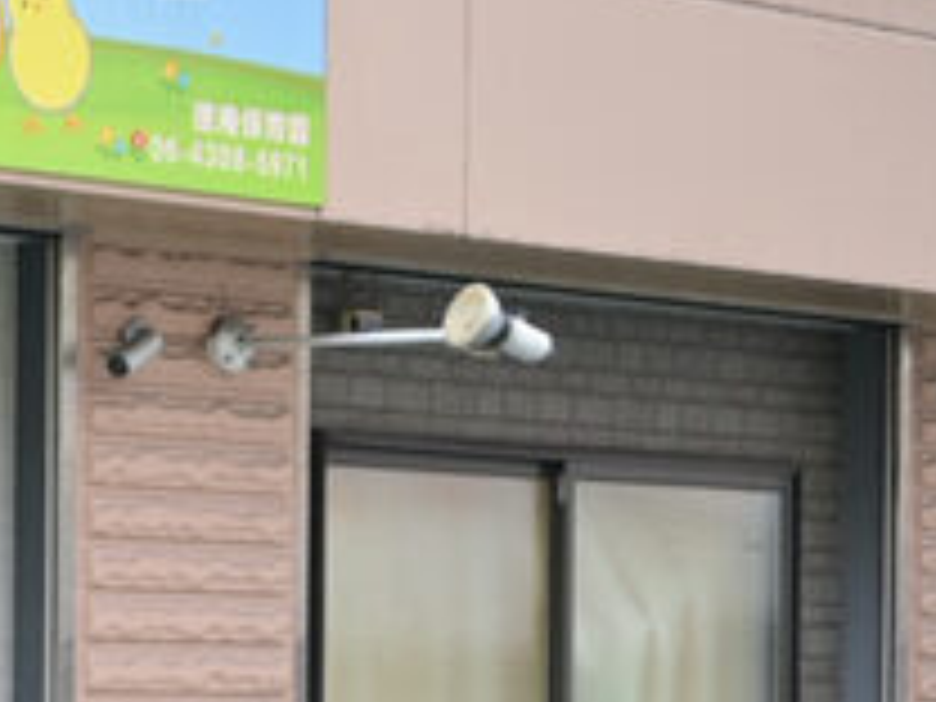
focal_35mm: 133
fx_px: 3596
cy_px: 785
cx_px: -626
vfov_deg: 11.0
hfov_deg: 13.6
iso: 100
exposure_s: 1/125
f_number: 2.5
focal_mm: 24
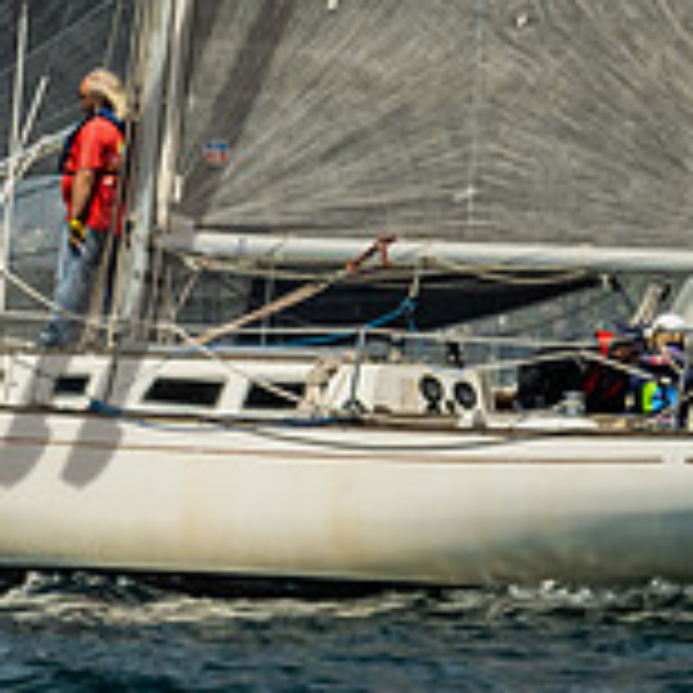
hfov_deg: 1.8
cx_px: -468
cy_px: -442
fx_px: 22536
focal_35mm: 995
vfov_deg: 1.8
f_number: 6.3
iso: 320
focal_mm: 145
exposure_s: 1/1600
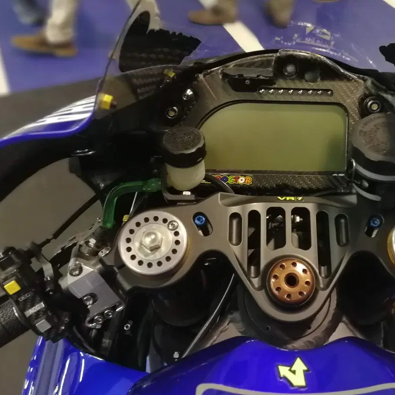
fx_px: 478
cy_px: 193
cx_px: 280
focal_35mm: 37
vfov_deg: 44.9
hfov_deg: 43.9
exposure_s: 1/25
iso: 400
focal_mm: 3.95
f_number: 4
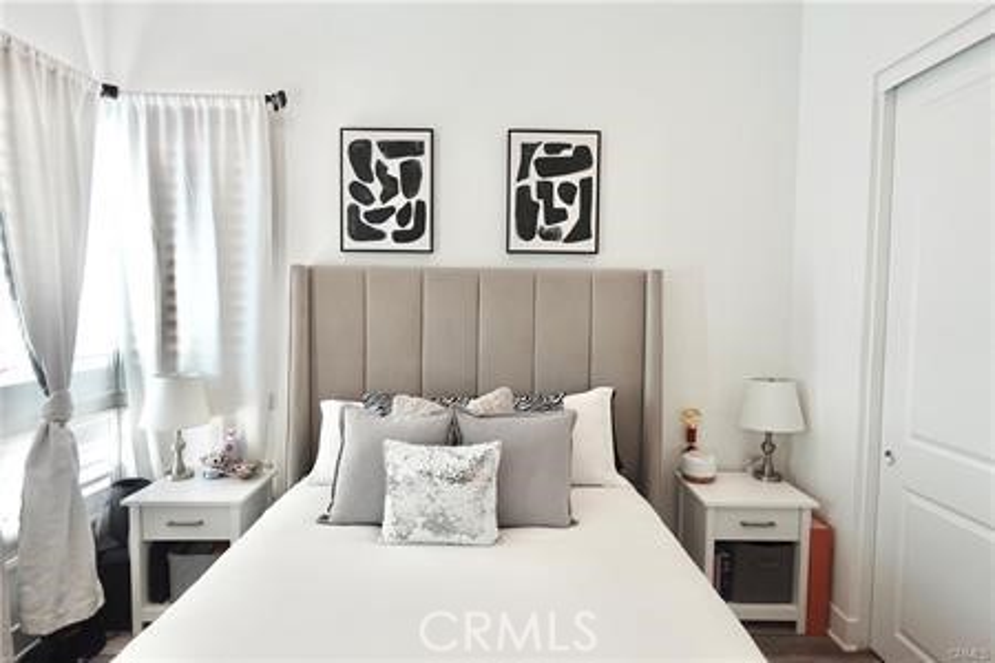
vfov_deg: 61.9
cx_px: 498
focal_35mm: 20
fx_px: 553
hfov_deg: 84.0
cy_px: 332
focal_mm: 7.6
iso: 200
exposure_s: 1/80
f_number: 2
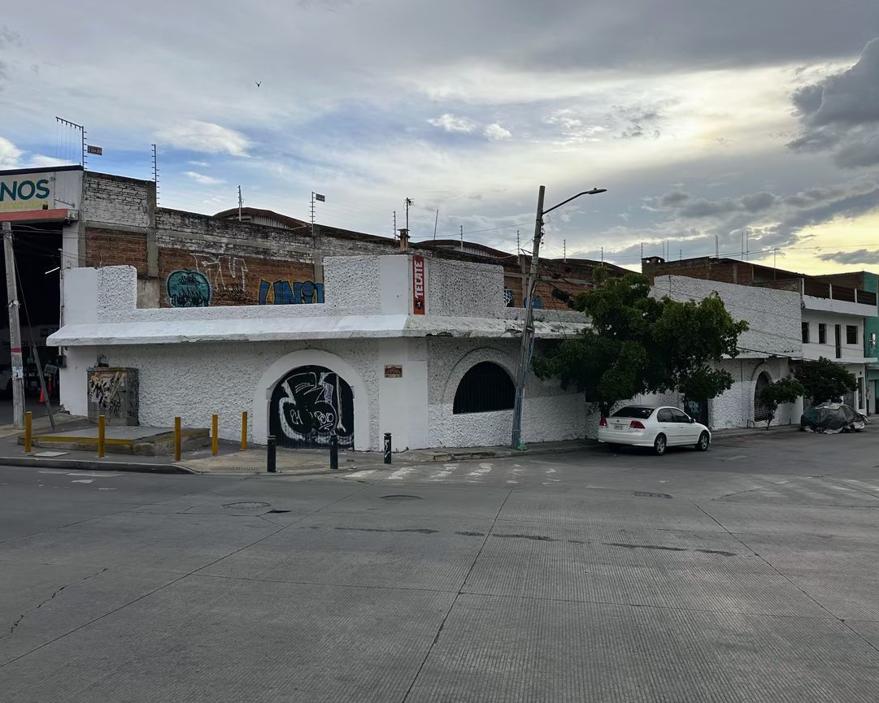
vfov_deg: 54.9
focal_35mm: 26
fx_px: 676
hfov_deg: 66.0
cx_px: 442
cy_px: 345
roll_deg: +1.3
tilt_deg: +0.9
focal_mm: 6.86
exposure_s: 1/2660
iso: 80
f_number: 1.78
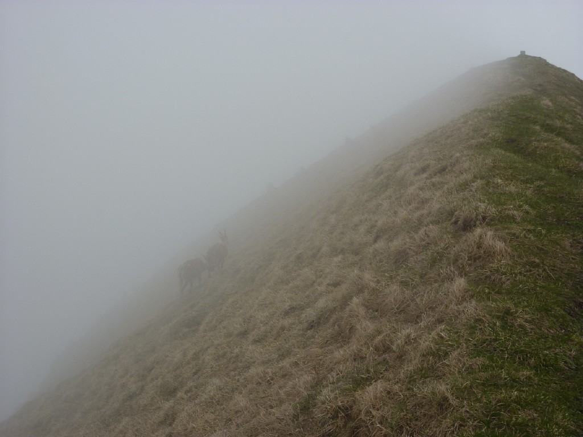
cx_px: 292
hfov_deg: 27.0
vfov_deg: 20.4
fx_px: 1213
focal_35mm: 72
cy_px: 218
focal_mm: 11.9
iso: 80
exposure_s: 1/500
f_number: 5.6
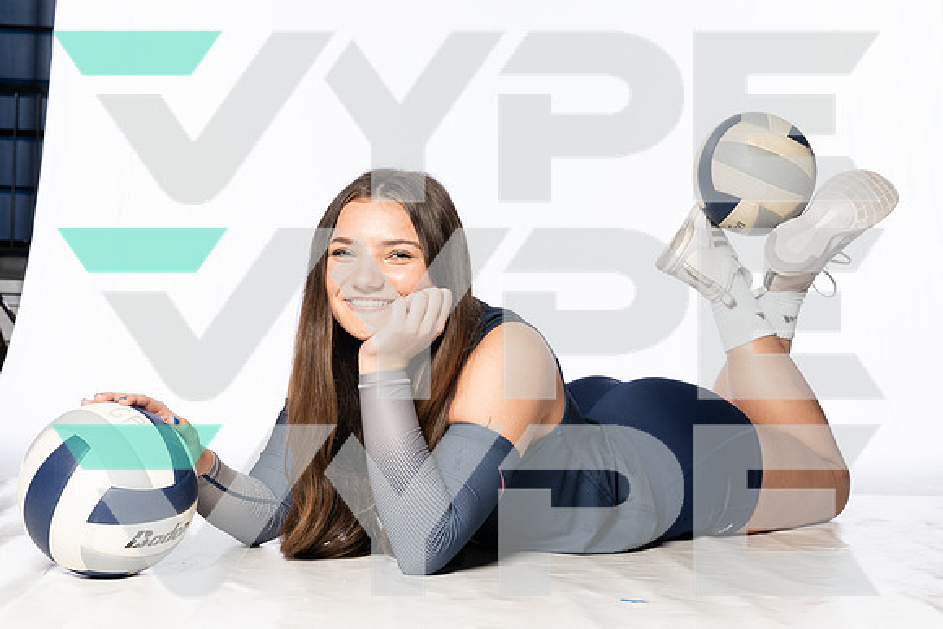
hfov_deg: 31.9
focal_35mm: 63
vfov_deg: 21.6
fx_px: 1651
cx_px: 517
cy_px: 345
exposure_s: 1/250
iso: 320
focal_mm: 42
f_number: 8
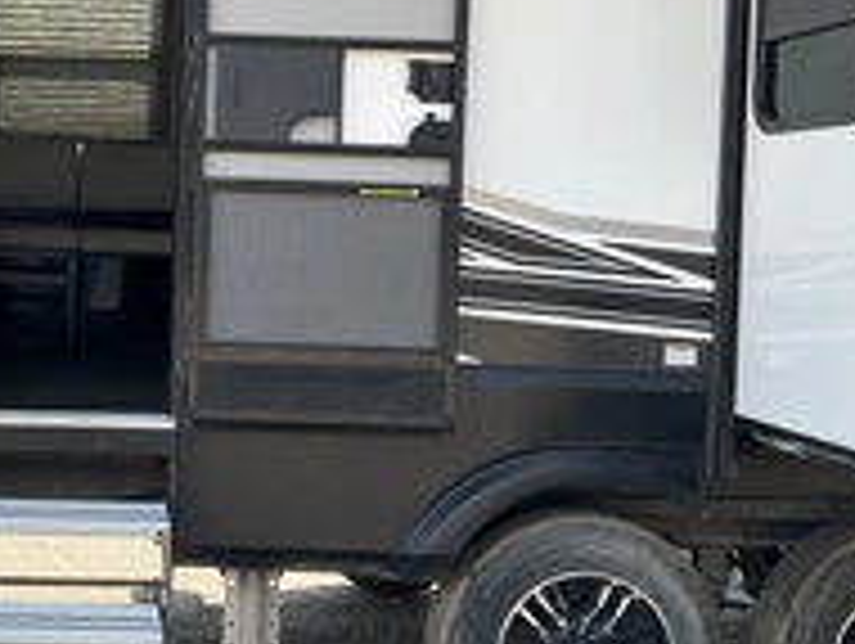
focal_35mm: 61
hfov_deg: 30.6
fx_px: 1509
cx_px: 126
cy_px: 243
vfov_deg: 24.0
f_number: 1.8
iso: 20
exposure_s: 1/234
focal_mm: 3
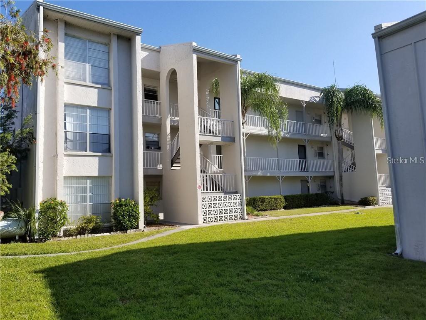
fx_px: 320
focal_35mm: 26
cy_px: 160
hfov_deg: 67.3
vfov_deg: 53.1
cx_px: 213
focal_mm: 4.25
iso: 50
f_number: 1.7
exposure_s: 1/1836
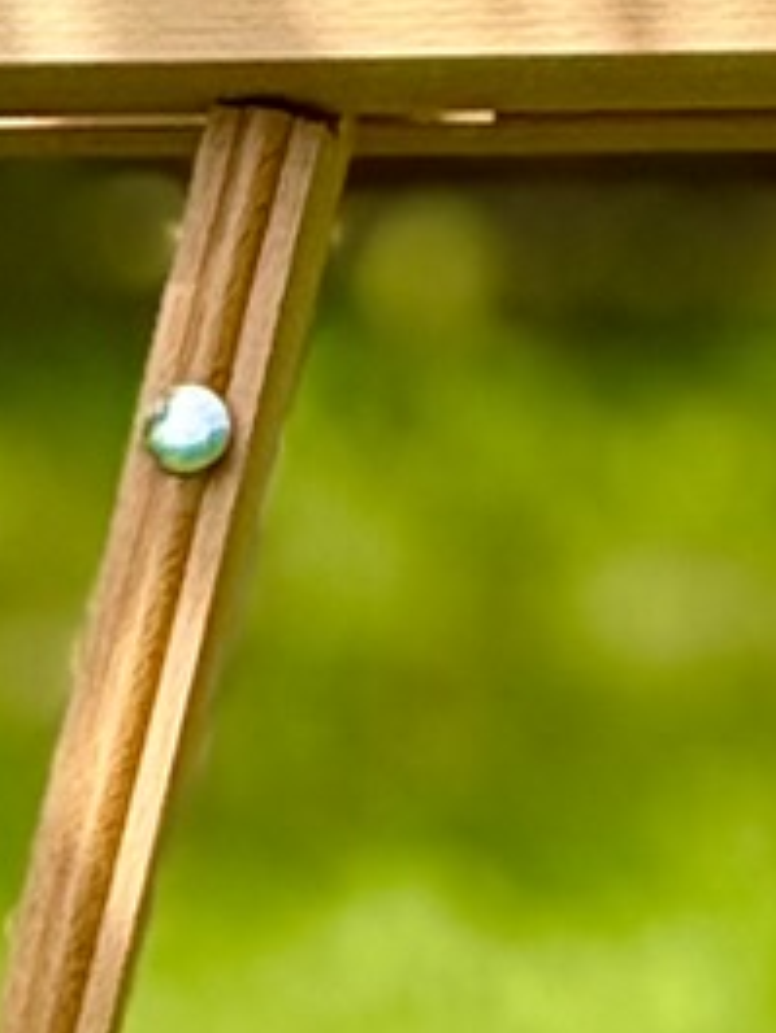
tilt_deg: +2.8
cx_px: 1283
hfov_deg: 1.6
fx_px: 27715
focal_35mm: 928
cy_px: -670
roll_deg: -4.6
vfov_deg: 2.1
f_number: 2.8
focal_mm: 15.66
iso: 50
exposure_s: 1/1481
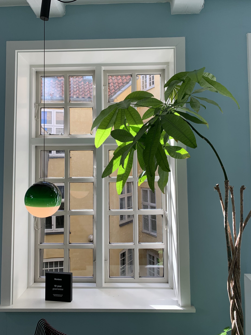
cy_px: 162
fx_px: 261
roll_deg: +0.7
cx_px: 121
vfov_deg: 65.3
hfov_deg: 51.3
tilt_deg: +3.0
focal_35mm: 27
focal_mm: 4.25
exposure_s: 1/342
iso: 25
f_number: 1.8
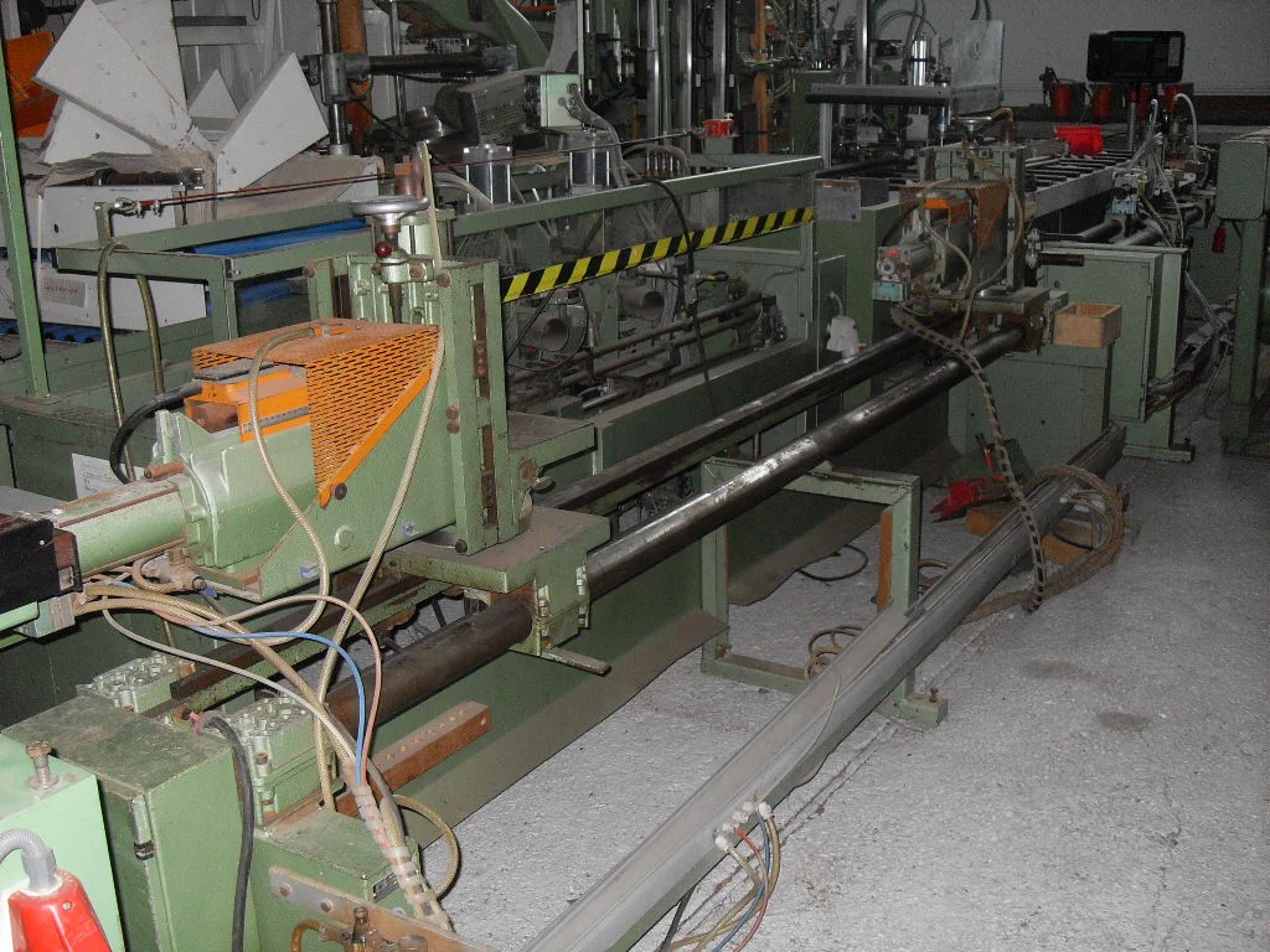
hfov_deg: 50.1
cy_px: 476
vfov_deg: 38.7
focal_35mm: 37
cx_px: 635
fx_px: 1357
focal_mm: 6.3
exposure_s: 1/45
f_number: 2.8
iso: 160
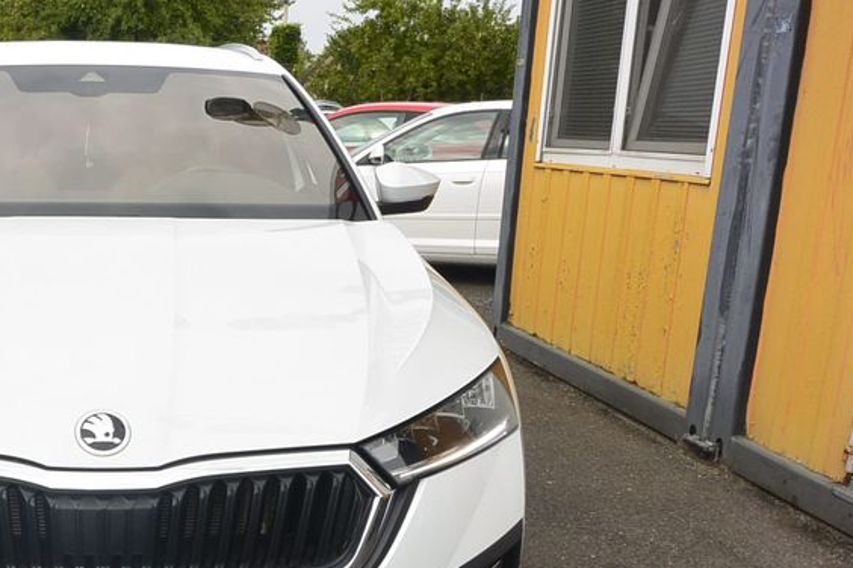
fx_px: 1161
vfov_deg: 26.8
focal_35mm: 49
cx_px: 118
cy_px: 478
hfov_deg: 38.1
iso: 160
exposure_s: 1/250
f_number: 8
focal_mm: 10
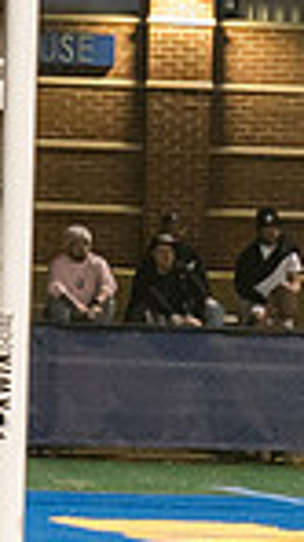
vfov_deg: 3.3
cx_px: 1146
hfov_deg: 1.8
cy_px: 479
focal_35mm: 654
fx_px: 9394
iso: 2500
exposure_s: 1/160
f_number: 4
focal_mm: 70
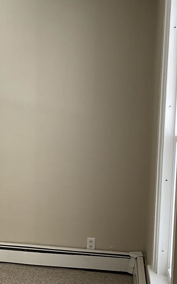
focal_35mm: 58
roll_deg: +0.4
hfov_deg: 20.8
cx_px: -37
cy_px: 204
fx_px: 448
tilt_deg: -8.8
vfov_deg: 34.6
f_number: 1.8
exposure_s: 1/60
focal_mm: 4.25
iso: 125
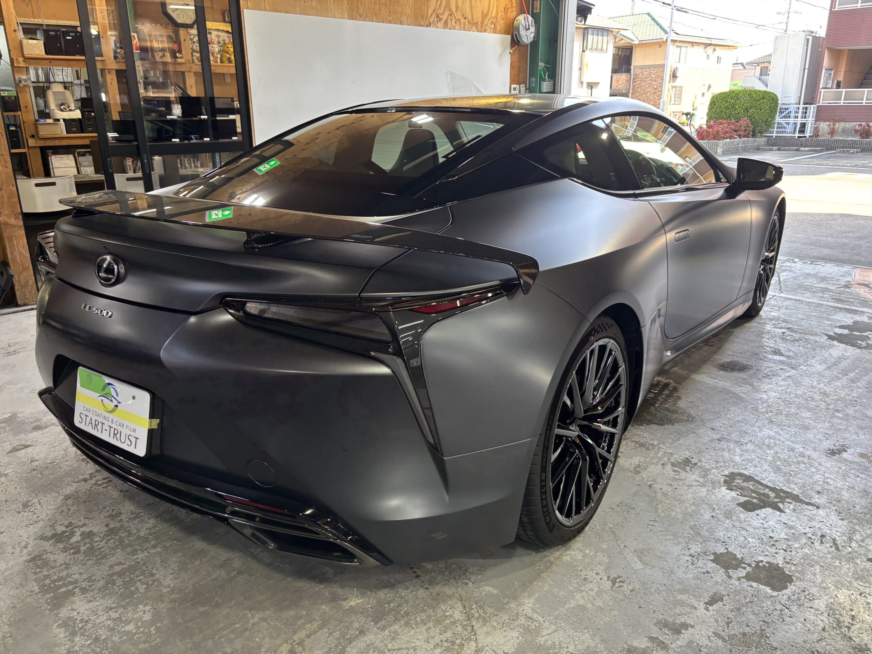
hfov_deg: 67.3
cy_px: 327
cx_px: 436
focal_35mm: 26
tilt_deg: -17.8
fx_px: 655
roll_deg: -0.2
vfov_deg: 53.1
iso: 100
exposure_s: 1/120
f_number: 1.6
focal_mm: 5.96
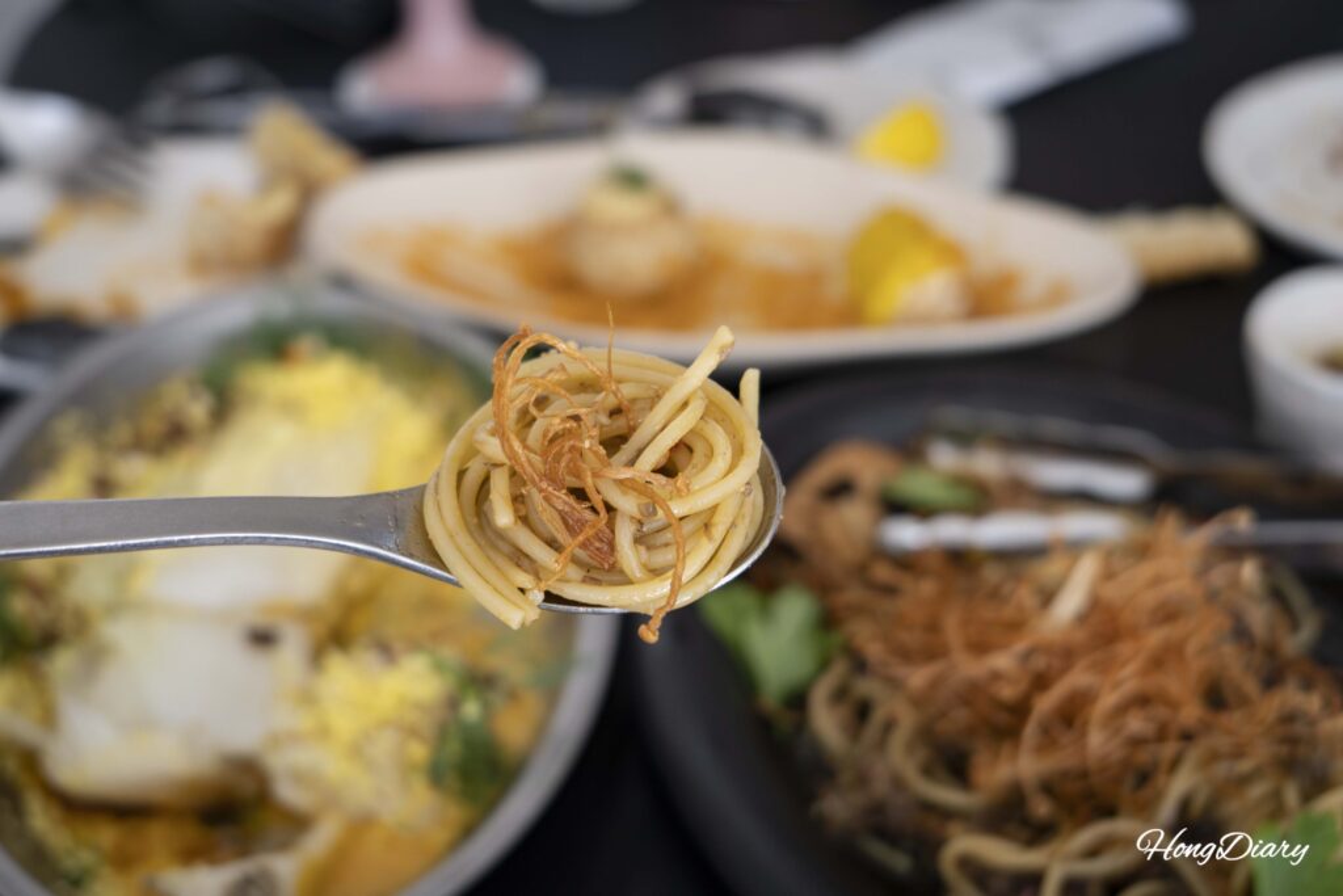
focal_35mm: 48
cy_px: 448
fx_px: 1791
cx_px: 672
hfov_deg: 41.1
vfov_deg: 28.1
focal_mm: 48
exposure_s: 1/60
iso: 400
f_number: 5.6
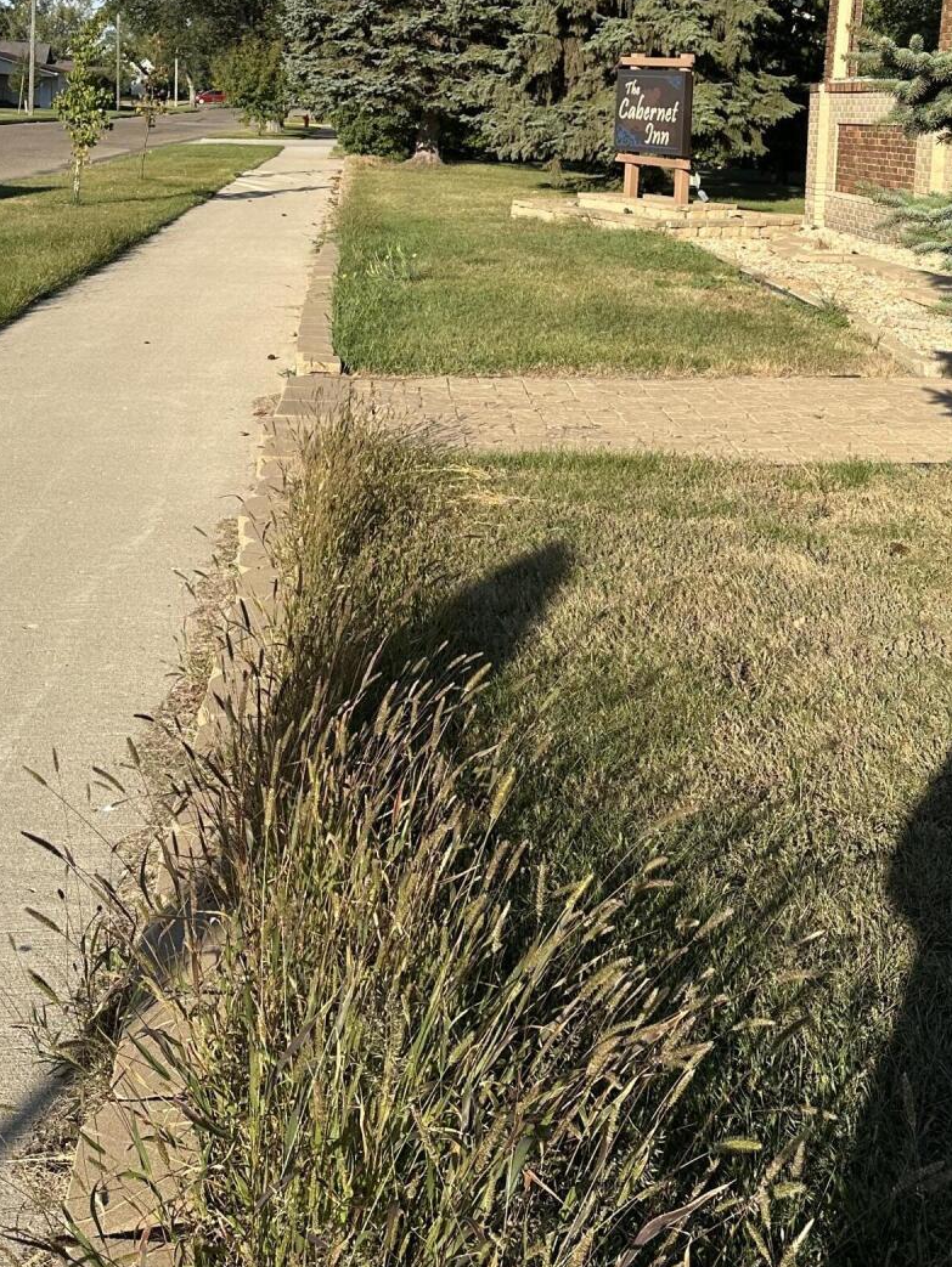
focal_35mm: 46
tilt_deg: -6.7
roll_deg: -4.5
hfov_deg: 31.4
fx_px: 1686
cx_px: 593
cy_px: 198
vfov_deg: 39.1
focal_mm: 6.86
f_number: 1.78
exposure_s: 1/3155
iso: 80
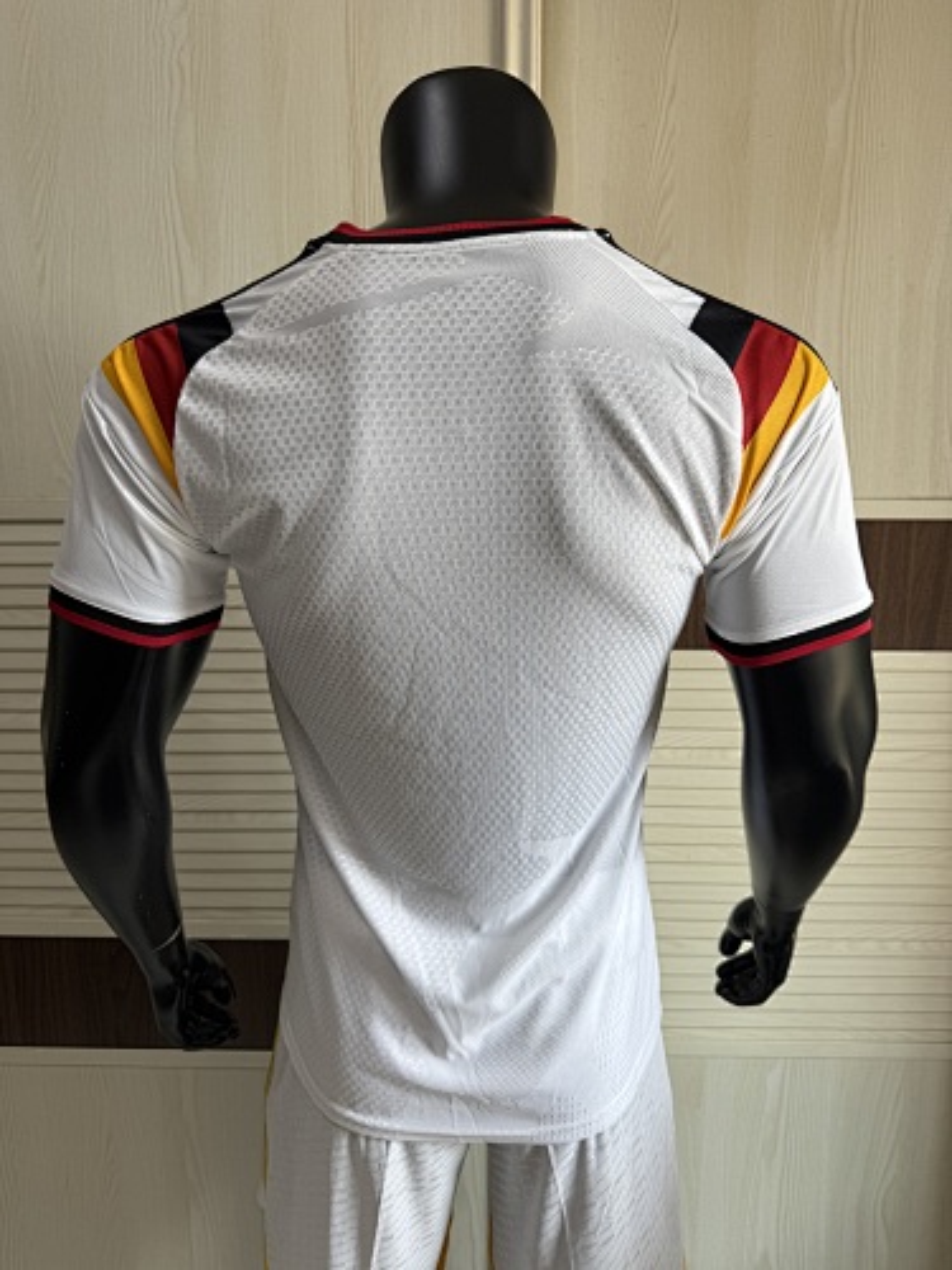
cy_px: 635
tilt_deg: -9.2
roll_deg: +0.8
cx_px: 476
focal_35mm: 24
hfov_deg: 56.8
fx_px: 880
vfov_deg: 71.6
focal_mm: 6.76
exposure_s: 1/204
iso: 64
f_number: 1.78
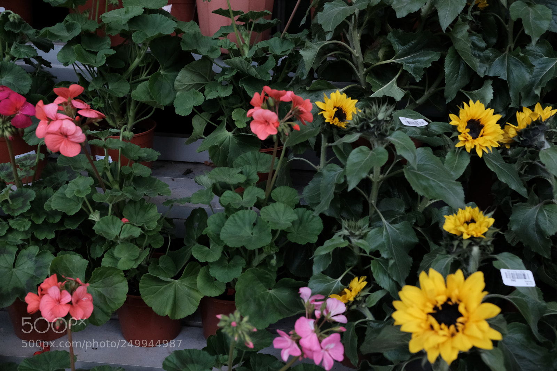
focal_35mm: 35
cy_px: 186
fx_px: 542
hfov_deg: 54.4
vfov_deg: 37.9
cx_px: 278
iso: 2000
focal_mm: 23
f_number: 4
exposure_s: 1/1000
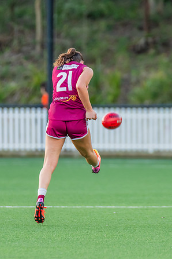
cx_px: 82
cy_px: 109
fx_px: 5109
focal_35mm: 713
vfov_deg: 2.9
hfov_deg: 1.9
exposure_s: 1/800
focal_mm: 310
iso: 1000
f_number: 4
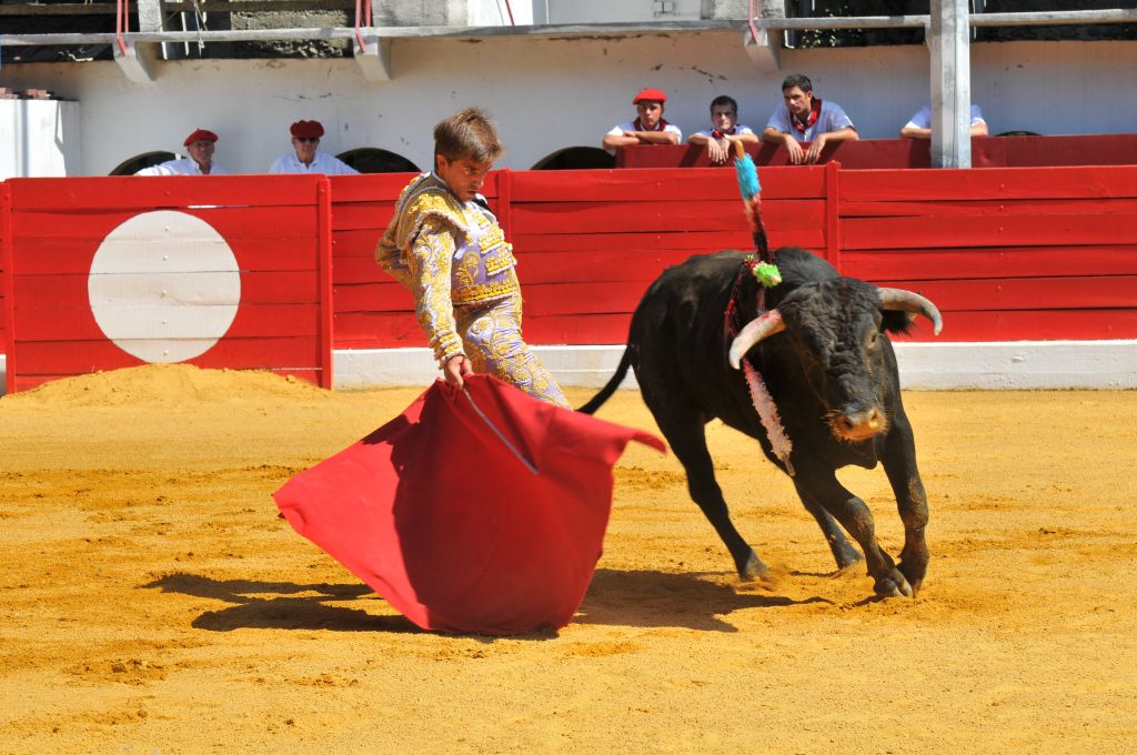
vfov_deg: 9.9
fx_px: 4353
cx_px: 568
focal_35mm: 138
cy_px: 378
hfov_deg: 14.9
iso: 200
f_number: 9.5
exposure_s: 1/350
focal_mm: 92
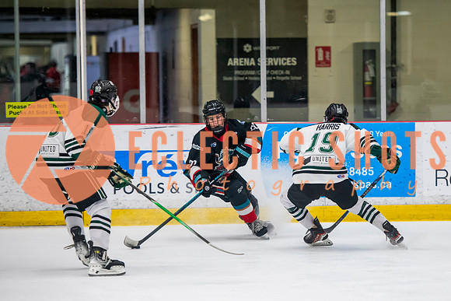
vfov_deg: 6.7
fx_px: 2588
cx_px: 290
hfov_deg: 10.0
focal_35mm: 207
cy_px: 141
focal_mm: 145
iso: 2000
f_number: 3.2
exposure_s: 1/640
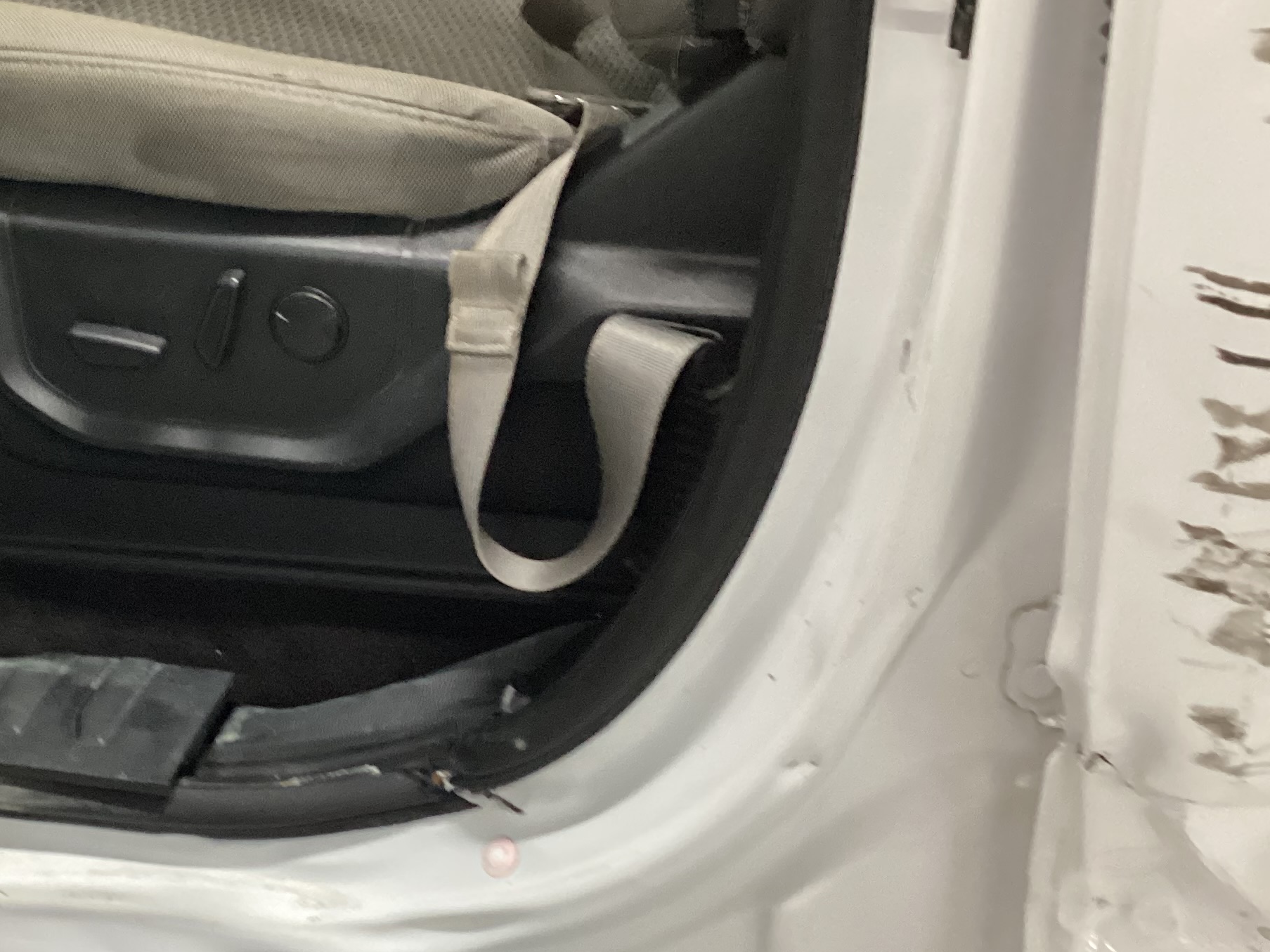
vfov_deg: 25.9
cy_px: 651
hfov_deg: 33.4
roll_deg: +2.8
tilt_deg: -29.4
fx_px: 2054
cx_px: 269
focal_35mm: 56
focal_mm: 3.3
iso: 320
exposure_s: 1/33
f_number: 2.4
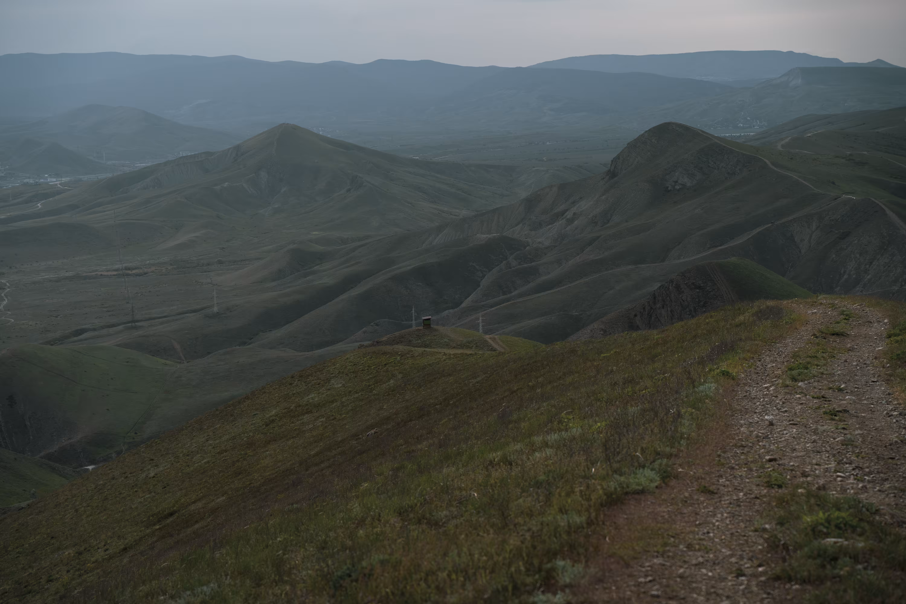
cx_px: 453
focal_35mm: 75
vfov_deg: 18.2
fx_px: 1887
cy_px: 302
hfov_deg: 27.0
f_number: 5
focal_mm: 75
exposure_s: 1/4000
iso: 400
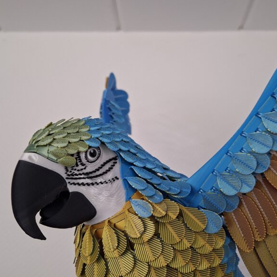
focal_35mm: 28
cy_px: 175
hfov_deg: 57.3
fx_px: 253
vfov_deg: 56.5
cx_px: 137
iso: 250
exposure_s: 1/50
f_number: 1.8
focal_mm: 5.54
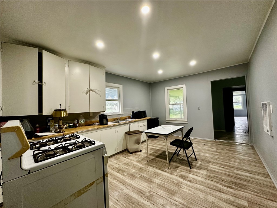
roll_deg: +2.6
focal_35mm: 14
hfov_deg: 102.1
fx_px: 112
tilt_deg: +1.9
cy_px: 104
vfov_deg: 85.7
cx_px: 138
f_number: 2.2
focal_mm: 2.22
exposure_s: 1/60
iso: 200
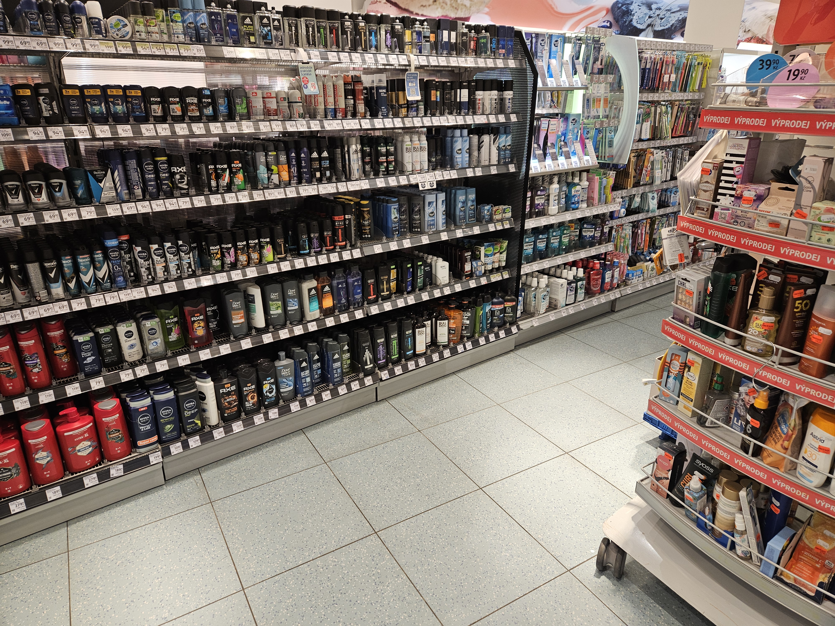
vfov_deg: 58.9
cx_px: 418
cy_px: 313
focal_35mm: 23
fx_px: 555
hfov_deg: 73.9
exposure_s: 1/100
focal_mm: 5.4
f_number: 1.8
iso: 125
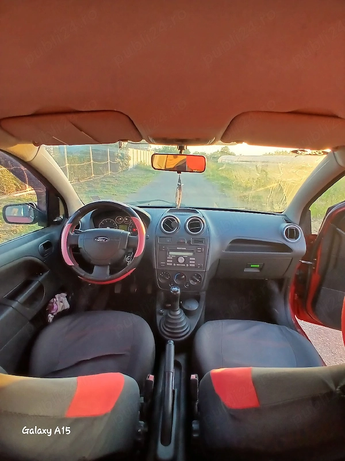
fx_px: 226
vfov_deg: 91.0
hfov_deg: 74.7
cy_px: 230
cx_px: 172
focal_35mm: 17
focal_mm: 1.4
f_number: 2.2
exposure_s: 1/50
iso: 100
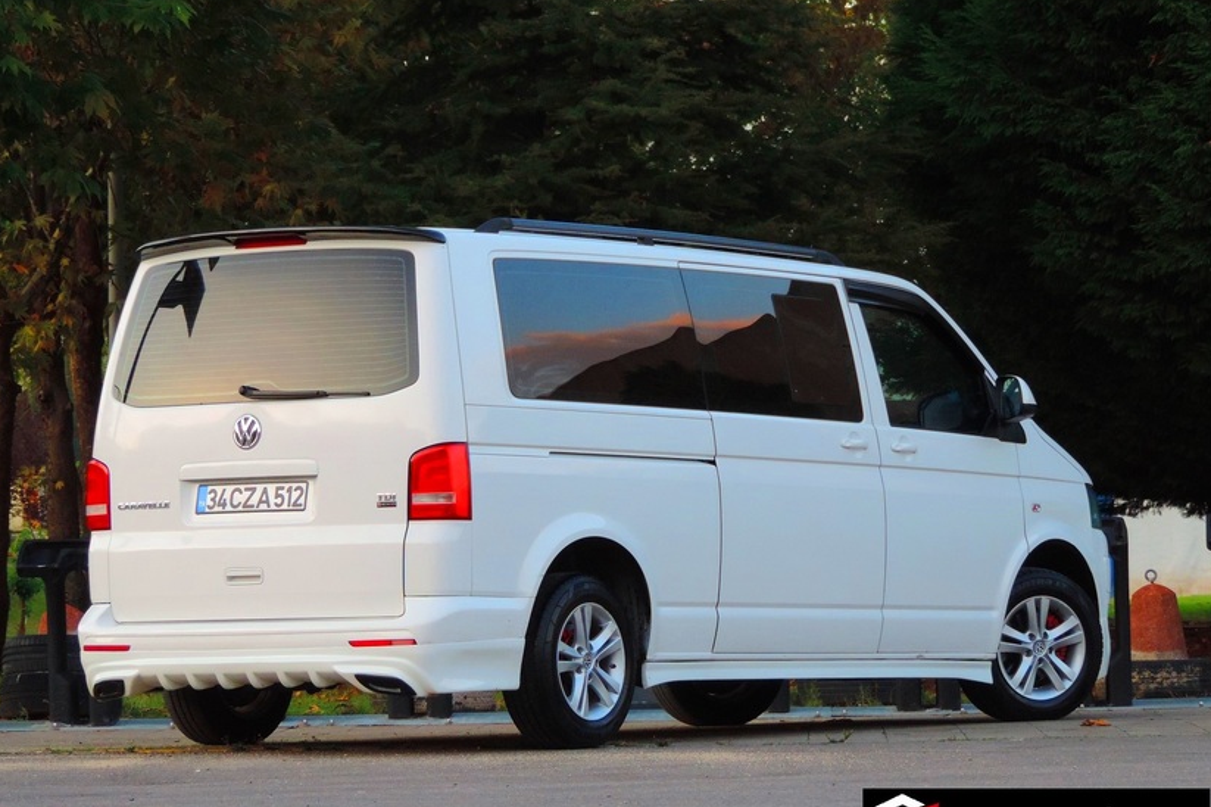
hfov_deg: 12.5
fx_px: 5548
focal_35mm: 165
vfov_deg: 8.3
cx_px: 565
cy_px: 387
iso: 400
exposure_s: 1/160
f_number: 4.4
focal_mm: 25.8
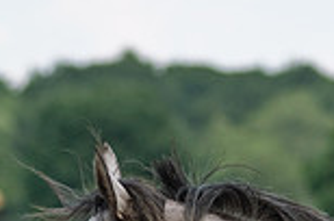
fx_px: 5870
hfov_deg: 3.2
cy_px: 190
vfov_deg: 2.2
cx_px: 490
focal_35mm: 634
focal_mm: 112
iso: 200
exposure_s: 1/800
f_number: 4
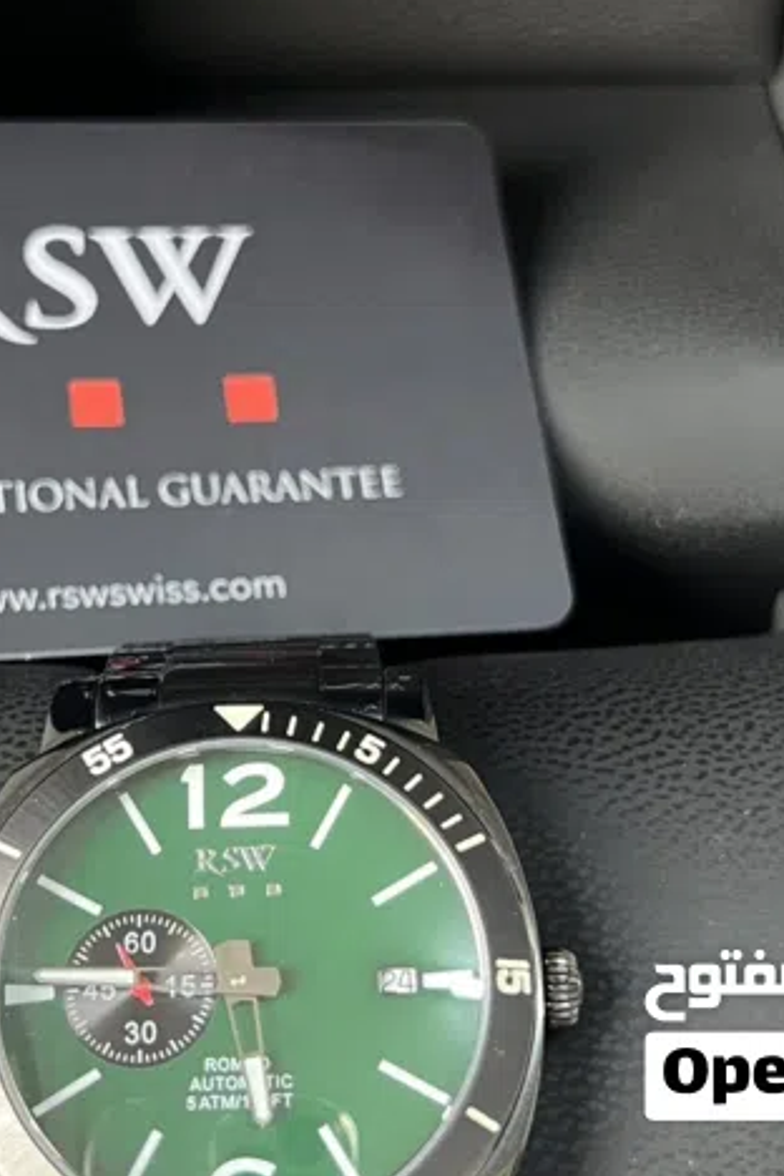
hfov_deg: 35.6
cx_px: 266
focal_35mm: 37
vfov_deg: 51.9
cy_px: 578
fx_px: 1209
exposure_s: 1/50
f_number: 1.5
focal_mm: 5.7
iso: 250
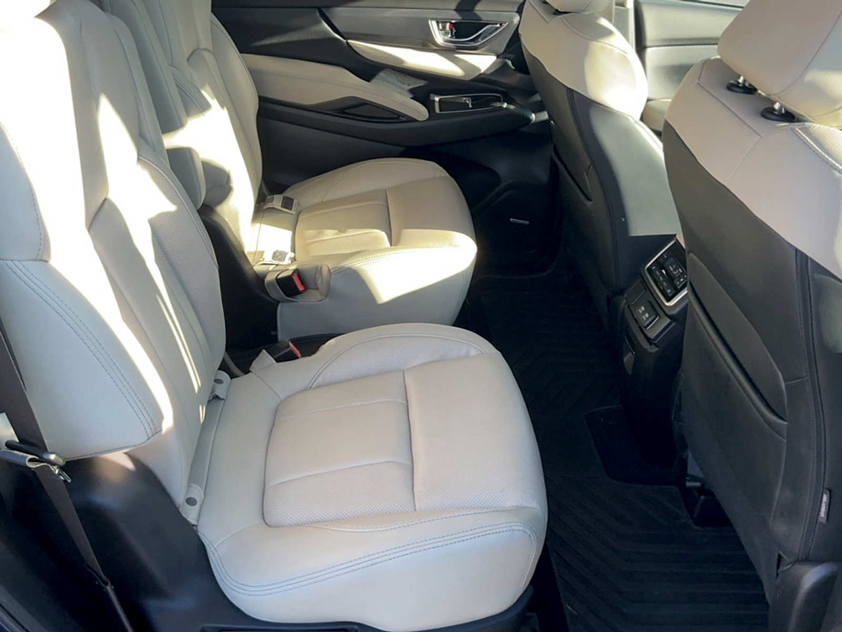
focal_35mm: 30
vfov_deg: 46.8
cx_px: 421
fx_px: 730
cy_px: 316
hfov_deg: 60.0
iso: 25
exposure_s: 1/120
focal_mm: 3
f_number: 1.8
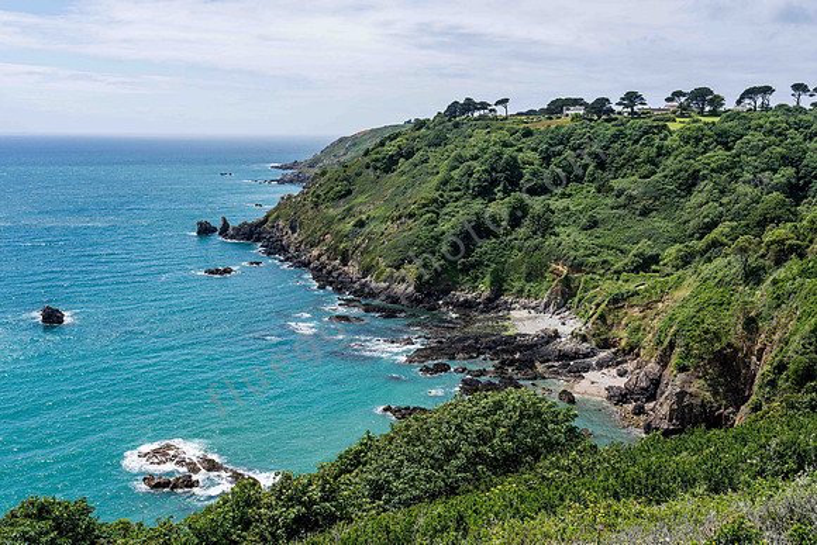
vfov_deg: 37.7
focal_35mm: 35
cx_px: 408
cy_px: 272
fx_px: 798
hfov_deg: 54.2
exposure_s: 1/250
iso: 100
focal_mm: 34
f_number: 8
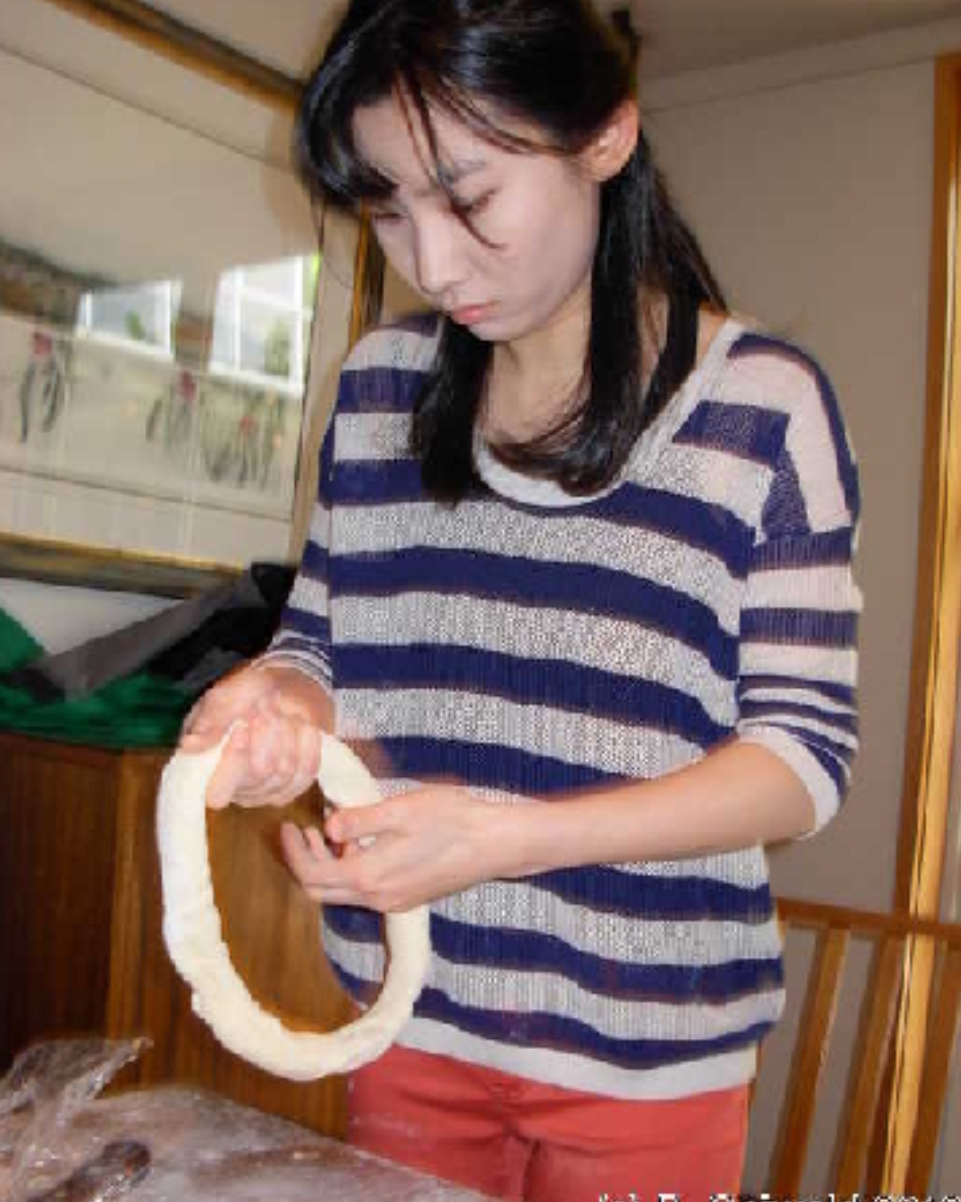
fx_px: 1422
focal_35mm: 40
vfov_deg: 45.8
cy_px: 589
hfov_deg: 37.3
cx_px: 480
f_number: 2.9
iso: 79
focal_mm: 6.3
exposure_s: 1/22.6
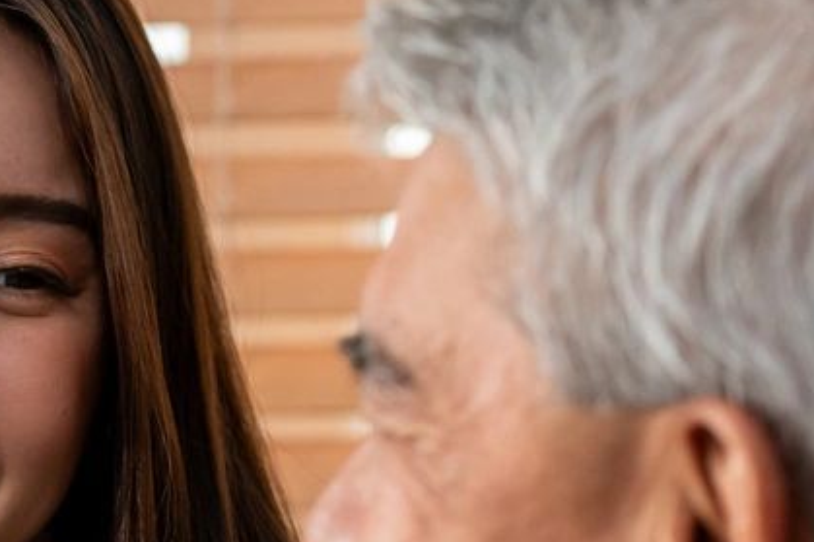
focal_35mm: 253
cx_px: -419
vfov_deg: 5.3
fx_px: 5718
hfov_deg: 8.0
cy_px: 1113
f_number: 2.8
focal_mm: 50
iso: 320
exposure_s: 1/200
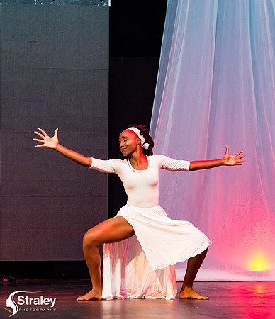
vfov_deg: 11.5
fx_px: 1577
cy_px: 152
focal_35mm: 162
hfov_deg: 10.0
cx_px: 127
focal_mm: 86
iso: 3200
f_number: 5
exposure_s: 1/160
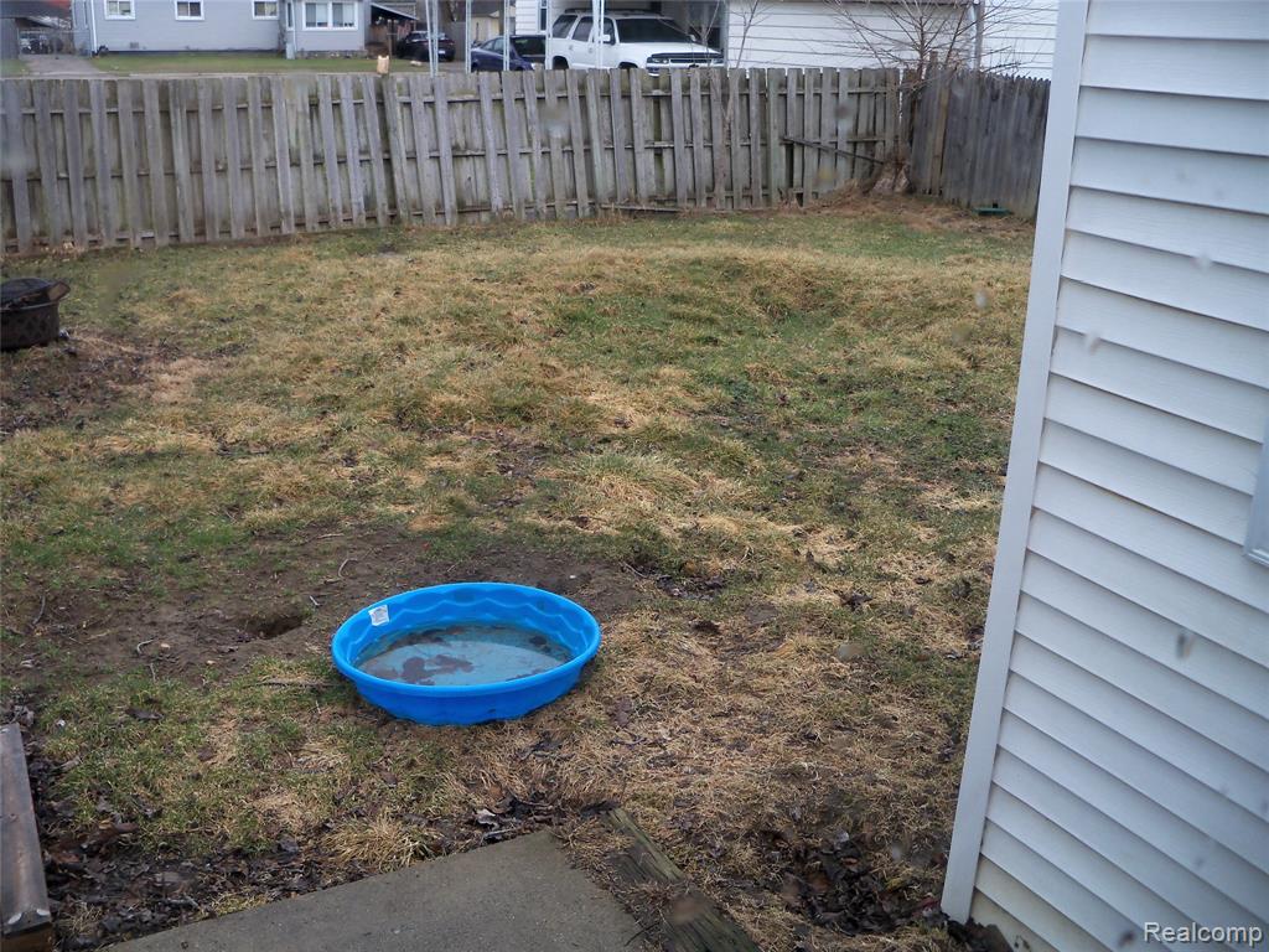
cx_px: 634
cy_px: 476
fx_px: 1283
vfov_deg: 40.7
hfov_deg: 52.6
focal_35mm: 35
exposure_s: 1/125
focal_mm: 6.2
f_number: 3.5
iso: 80
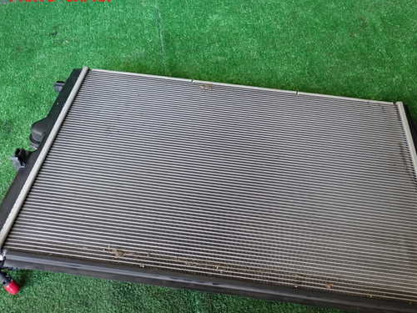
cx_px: 209
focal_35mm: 36
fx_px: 434
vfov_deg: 39.6
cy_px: 174
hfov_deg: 51.4
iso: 250
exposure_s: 1/40
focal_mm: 5.4
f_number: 2.3
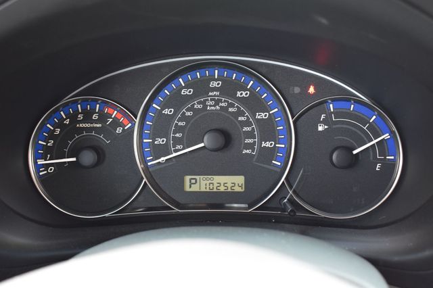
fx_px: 505
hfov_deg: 46.4
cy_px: 144
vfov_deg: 31.9
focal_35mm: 42
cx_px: 216
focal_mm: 28
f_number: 6.3
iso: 720
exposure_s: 1/15
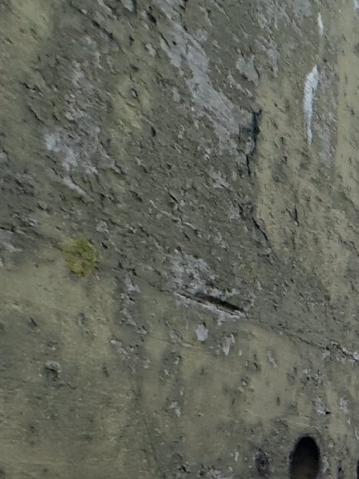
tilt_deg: +7.8
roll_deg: +2.9
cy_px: 442
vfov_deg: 32.4
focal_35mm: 56
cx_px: 942
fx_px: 774
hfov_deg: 13.6
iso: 80
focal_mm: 2.22
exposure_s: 1/99
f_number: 2.2
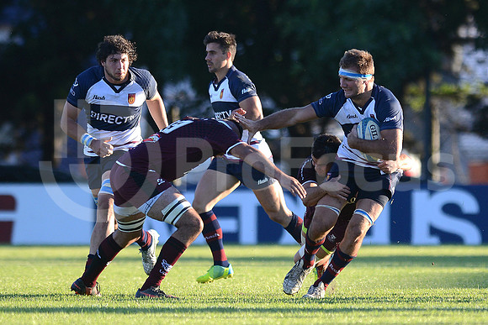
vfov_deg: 3.3
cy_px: 162
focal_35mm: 420
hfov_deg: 4.9
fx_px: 5694
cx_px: 244
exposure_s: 1/1250
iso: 560
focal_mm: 420
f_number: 4
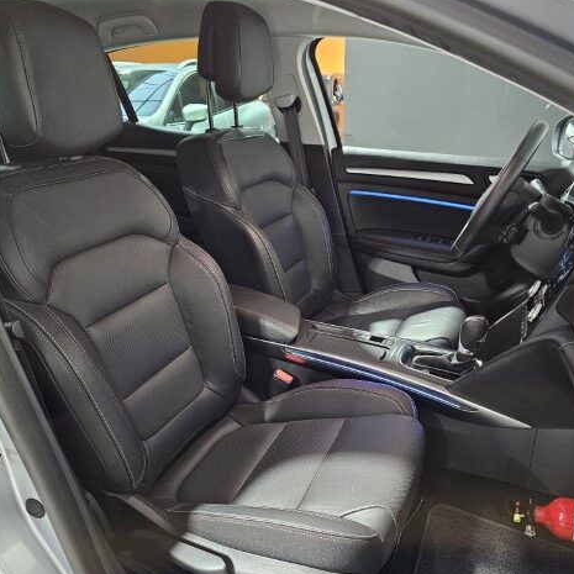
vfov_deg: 56.3
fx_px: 525
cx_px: 293
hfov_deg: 57.3
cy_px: 372
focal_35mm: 28
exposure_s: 1/33
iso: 640
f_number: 1.7
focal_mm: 6.3
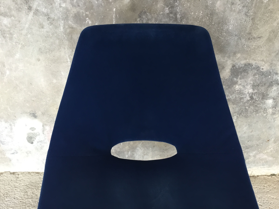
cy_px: 104
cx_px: 140
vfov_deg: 45.4
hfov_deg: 58.4
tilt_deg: -33.0
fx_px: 250
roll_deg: -0.2
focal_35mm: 31
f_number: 2.4
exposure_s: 1/33
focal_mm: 3.3
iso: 64
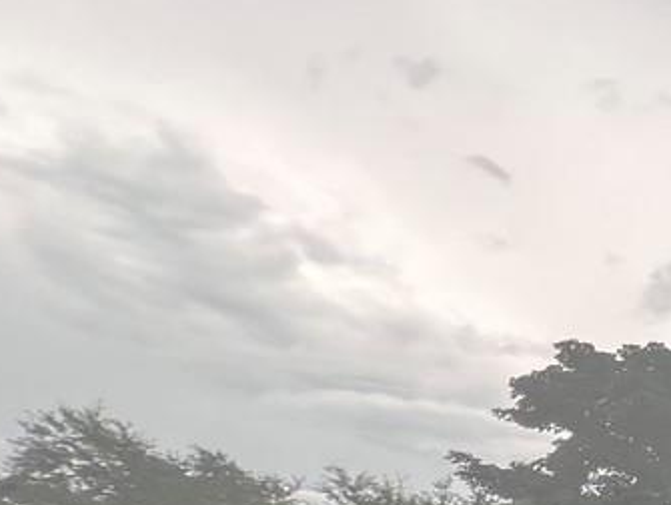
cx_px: 1572
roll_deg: -0.6
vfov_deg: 20.9
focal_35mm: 62
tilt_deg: +3.4
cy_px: 709
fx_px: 1203
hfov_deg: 15.7
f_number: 1.8
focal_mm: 1.57
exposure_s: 1/268
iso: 32
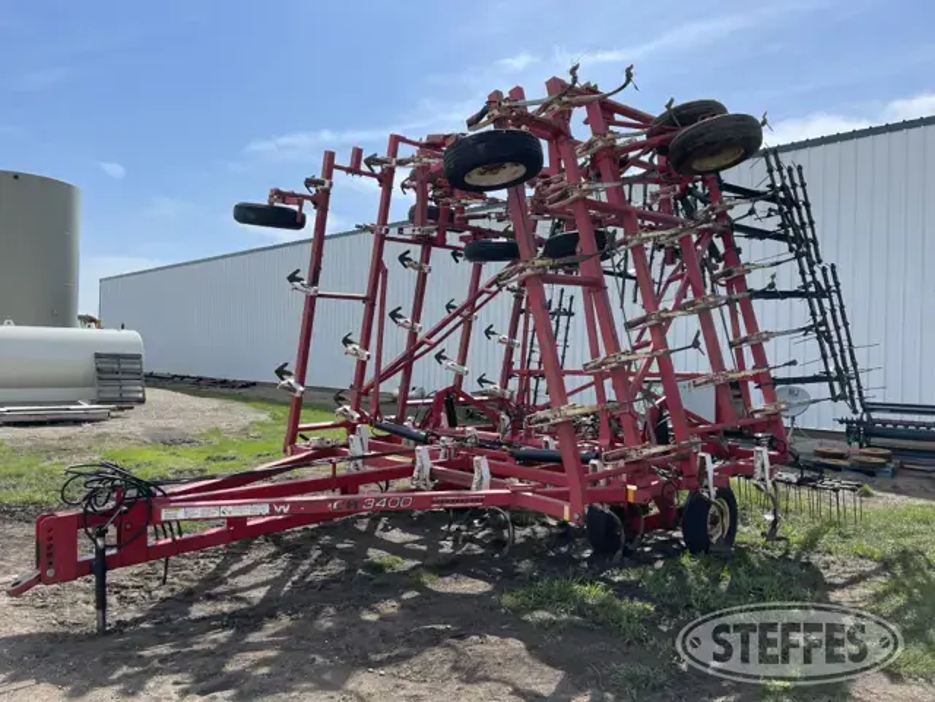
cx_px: 468
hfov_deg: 67.3
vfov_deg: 53.1
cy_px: 351
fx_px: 702
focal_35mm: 26
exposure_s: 1/4525
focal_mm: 5.1
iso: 32
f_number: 1.6
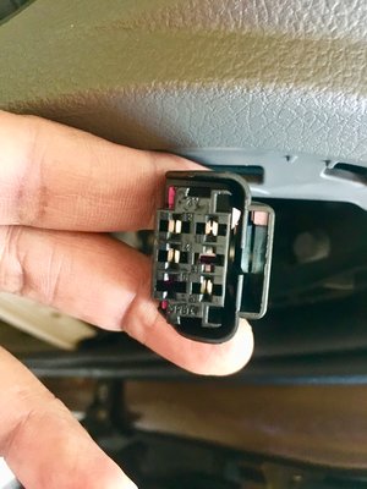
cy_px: 244
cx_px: 184
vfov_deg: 61.7
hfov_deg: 48.2
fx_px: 410
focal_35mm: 29
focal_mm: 4.15
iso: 400
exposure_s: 1/17
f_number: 2.2
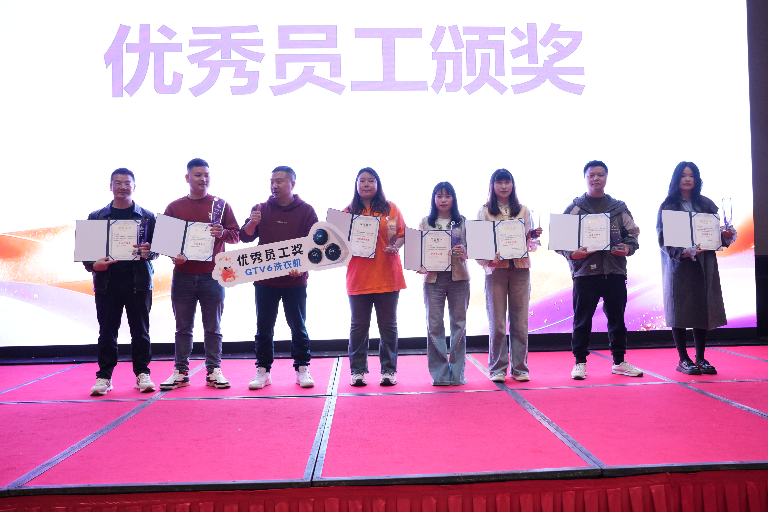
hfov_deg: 59.8
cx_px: 391
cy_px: 251
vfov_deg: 41.9
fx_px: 668
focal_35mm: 31
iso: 2500
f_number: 3.5
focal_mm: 28.3
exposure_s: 1/80
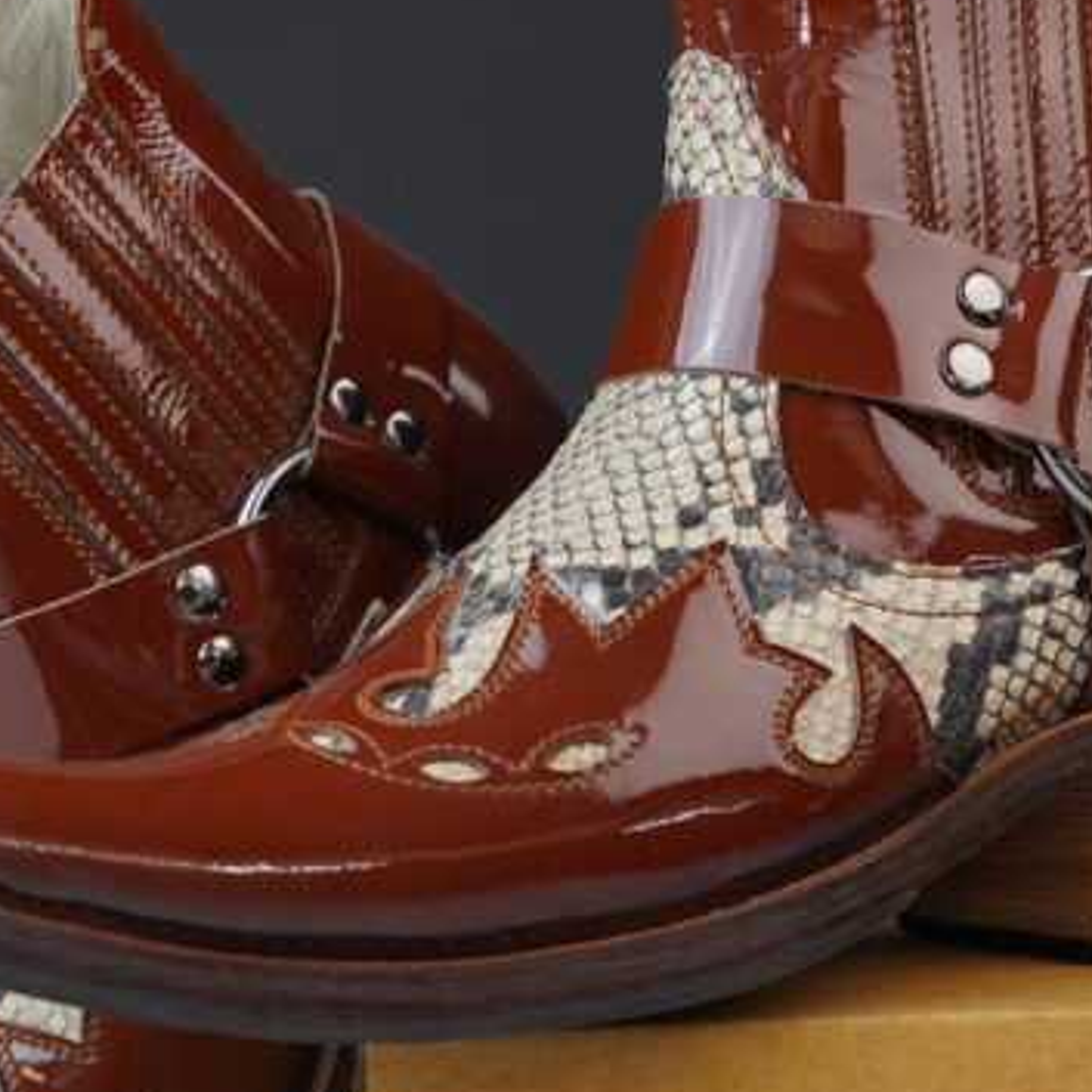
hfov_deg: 19.1
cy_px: 452
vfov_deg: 19.1
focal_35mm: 91
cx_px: 498
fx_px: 3248
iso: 500
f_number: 5.6
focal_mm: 42
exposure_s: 1/200
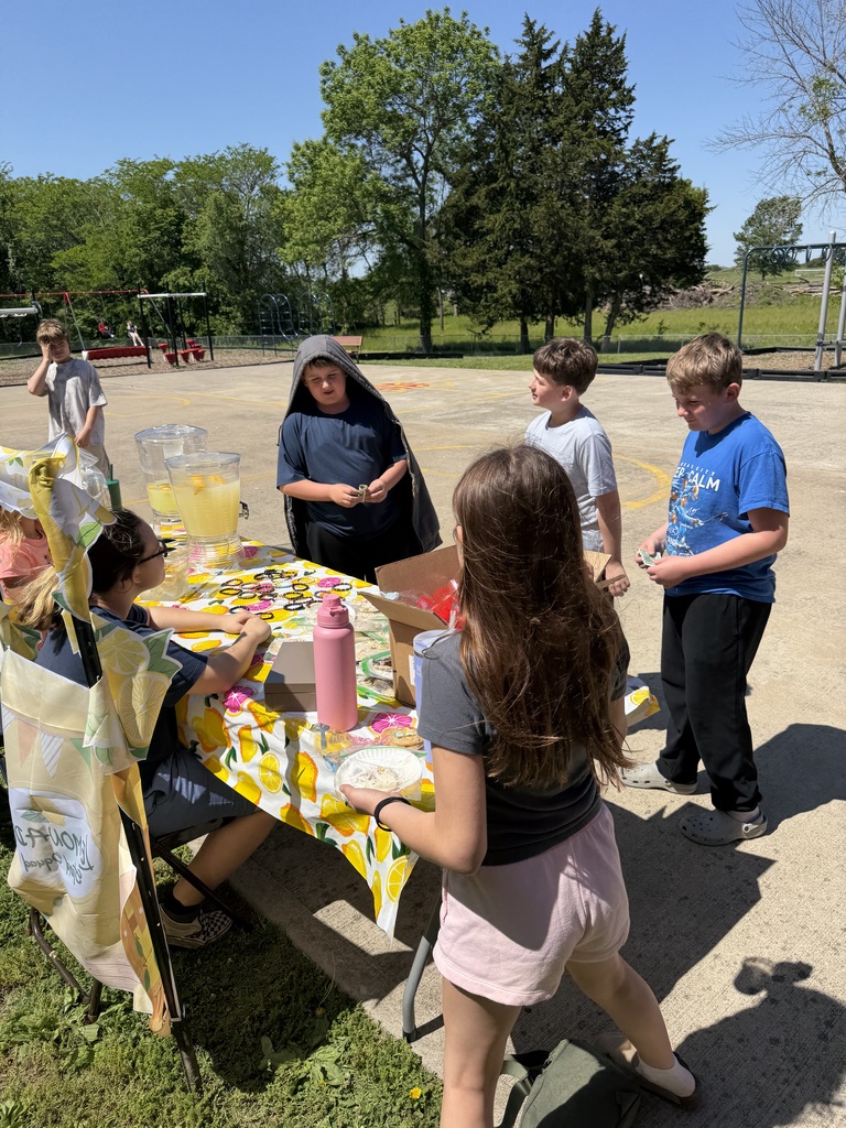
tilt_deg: -18.8
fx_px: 782
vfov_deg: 71.6
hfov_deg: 56.8
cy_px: 564
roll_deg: +0.6
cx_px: 423
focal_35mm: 24
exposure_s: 1/5319
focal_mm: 6.76
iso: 80
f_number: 1.78
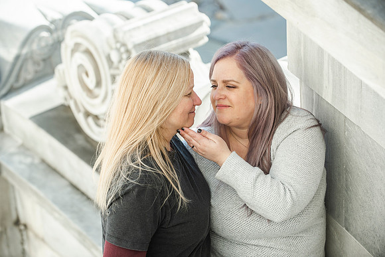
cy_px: 125
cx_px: 188
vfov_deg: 12.7
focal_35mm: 108
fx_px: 1151
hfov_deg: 19.0
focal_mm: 105
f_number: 4
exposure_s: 1/1000
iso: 400
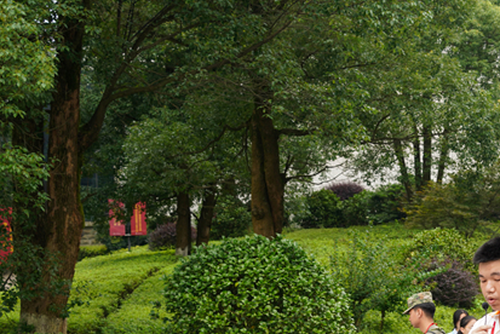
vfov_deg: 13.0
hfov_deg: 19.2
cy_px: 356
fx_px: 1445
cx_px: 460
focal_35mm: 104
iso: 100
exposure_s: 1/100
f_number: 5
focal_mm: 43
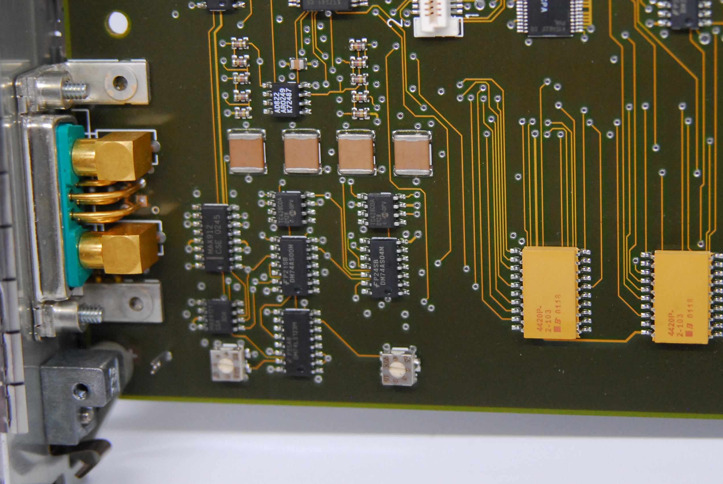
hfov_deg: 19.7
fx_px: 2086
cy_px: 183
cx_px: 402
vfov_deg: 13.2
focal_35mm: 104
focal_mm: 45
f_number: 3.5
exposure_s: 1/100
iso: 800
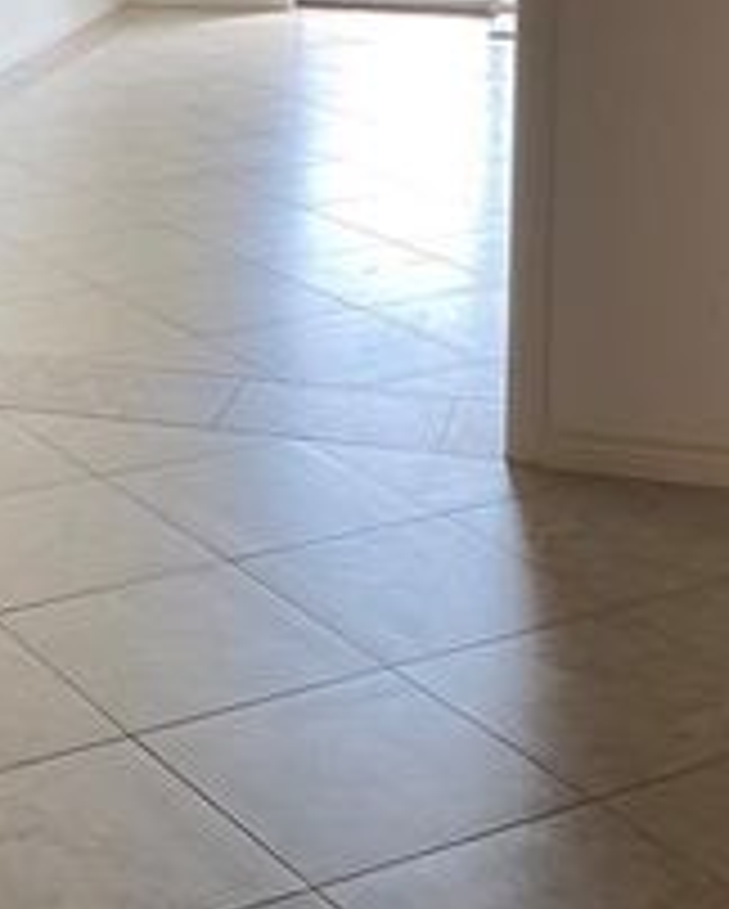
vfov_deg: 21.9
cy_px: -61
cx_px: 130
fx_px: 2235
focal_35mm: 83
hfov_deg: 18.3
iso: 64
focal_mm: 3
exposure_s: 1/120
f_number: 1.8
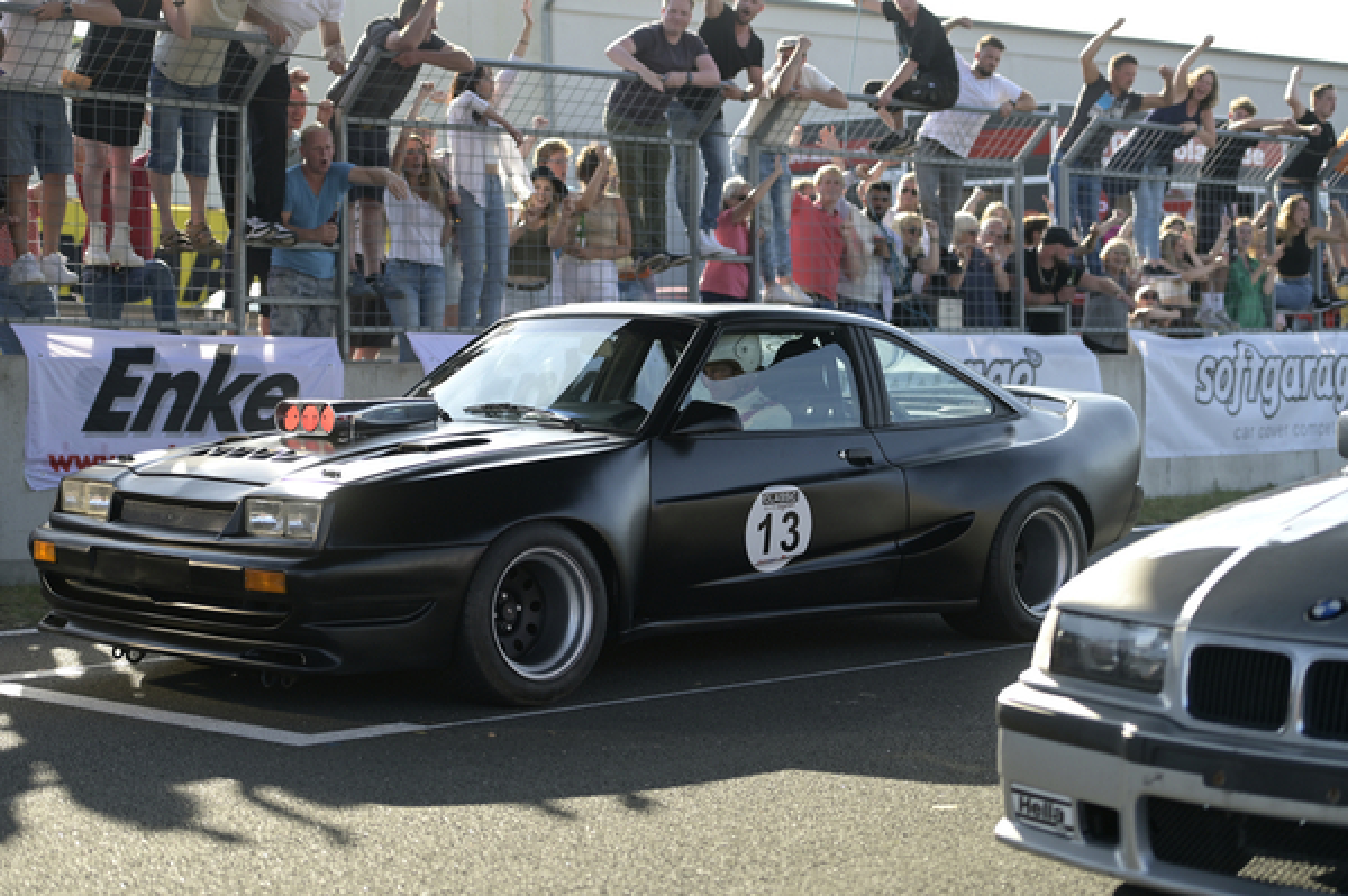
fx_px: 2619
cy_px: 448
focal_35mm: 70
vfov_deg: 19.4
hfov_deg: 28.9
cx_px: 674
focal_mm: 70
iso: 250
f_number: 3.2
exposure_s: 1/1600
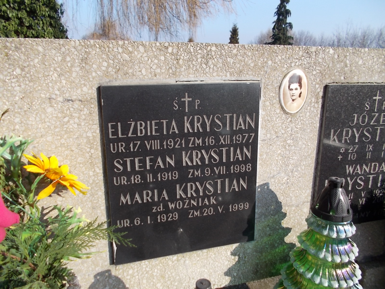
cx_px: 192
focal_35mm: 26
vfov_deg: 53.1
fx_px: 289
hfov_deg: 67.3
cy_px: 144
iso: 80
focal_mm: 4.6
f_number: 8
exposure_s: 1/80
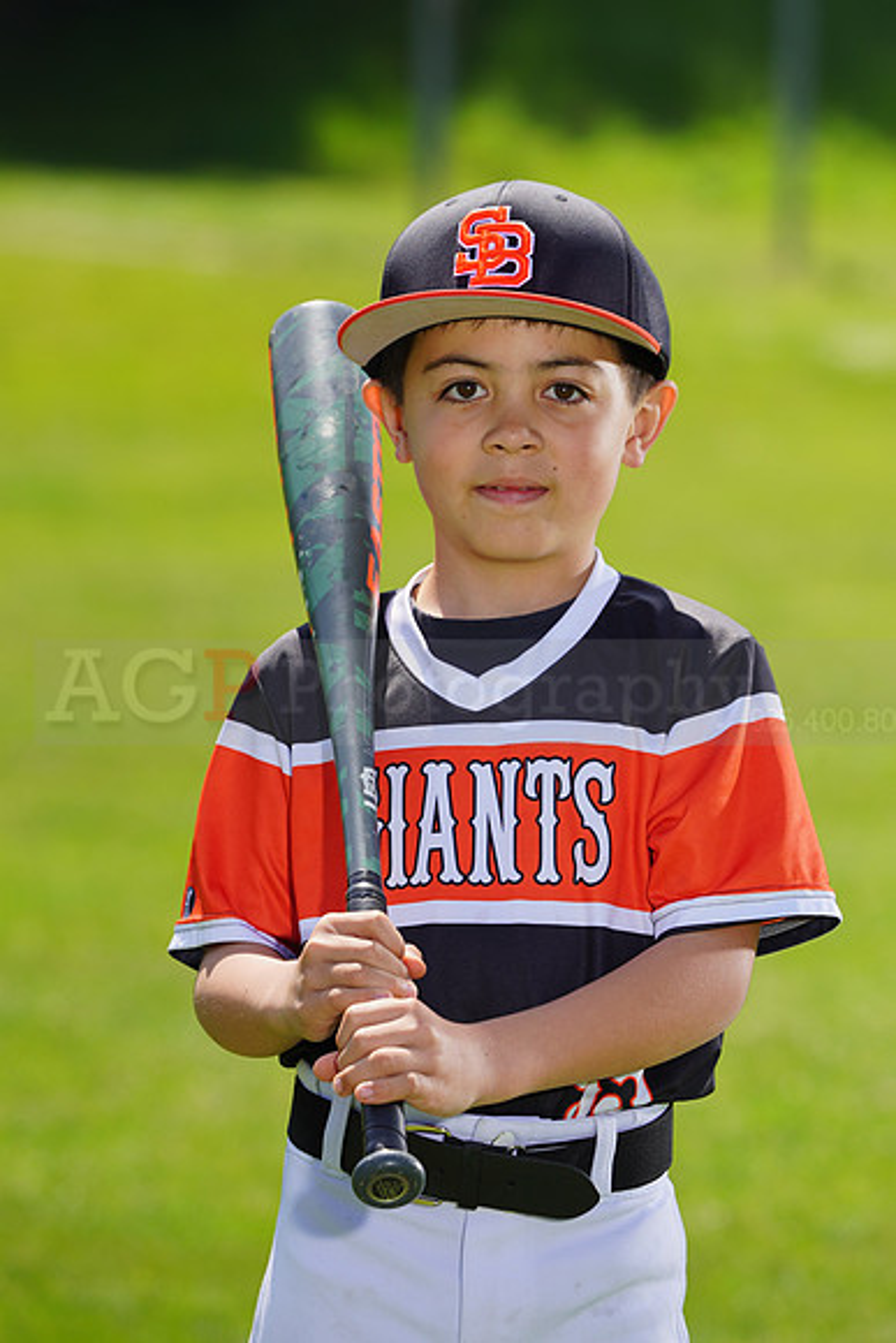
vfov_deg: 7.9
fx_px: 9775
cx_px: 448
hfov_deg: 5.2
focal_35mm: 262
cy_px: 672
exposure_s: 1/250
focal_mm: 262
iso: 100
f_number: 8
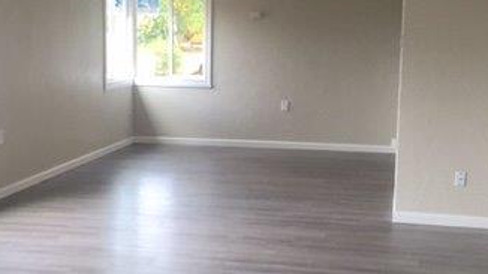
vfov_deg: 19.4
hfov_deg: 33.8
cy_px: 156
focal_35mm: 62
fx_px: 802
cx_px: 210
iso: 32
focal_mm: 4.15
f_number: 2.2
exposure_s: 1/30
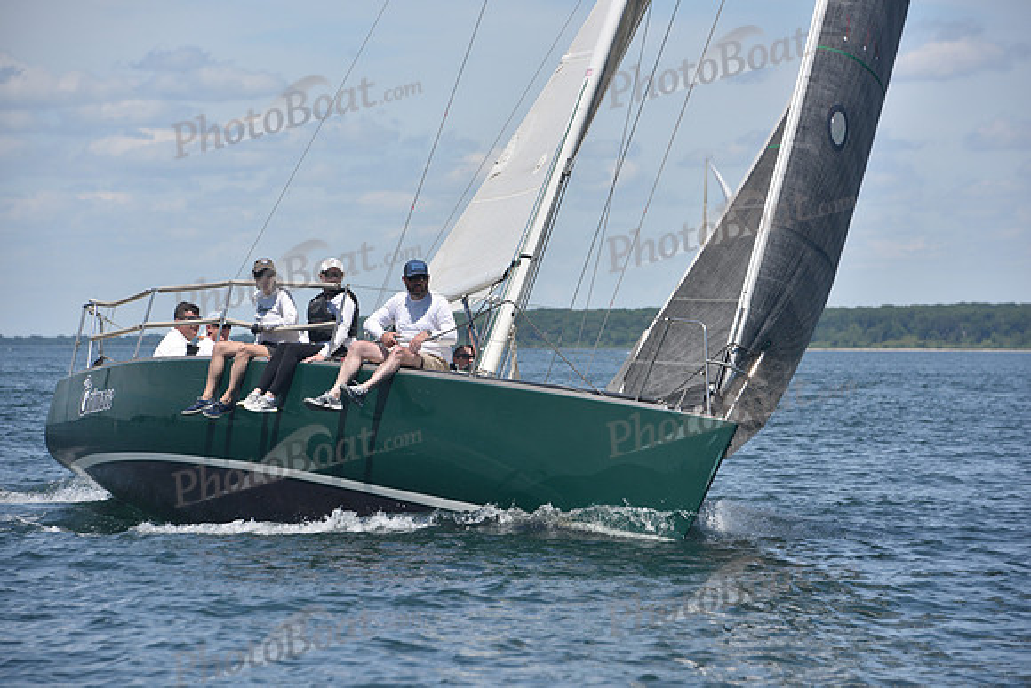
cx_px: 516
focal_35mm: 190
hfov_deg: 10.8
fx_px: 5442
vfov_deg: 7.2
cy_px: 344
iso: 320
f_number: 8
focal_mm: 190
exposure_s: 1/800
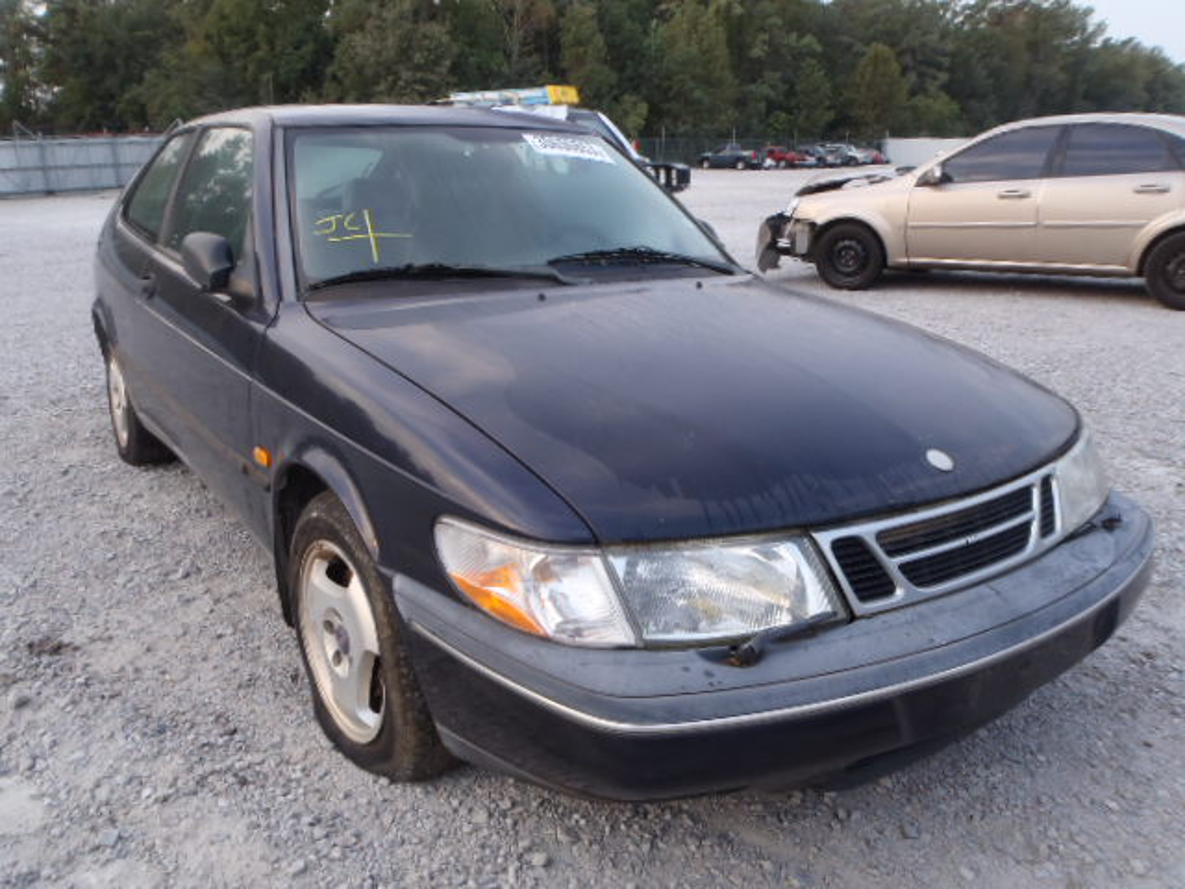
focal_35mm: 28
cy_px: 444
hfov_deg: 63.4
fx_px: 959
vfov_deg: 49.7
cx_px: 592
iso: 80
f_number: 4.5
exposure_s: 1/50
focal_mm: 5
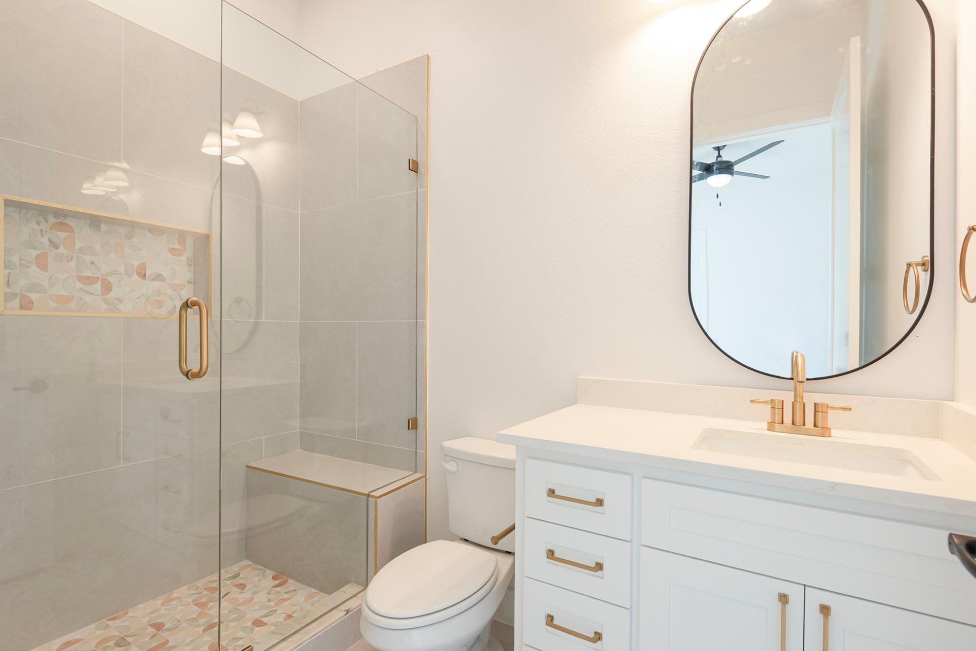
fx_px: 461
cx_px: 506
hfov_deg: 93.2
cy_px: 334
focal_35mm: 17
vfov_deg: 70.4
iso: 100
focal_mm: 16
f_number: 7.1
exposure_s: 1/10
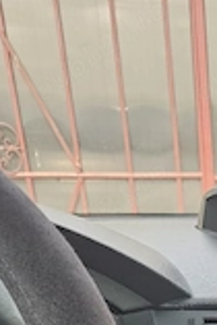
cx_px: 302
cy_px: 400
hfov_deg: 20.0
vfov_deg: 28.2
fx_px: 550
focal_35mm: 61
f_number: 1.8
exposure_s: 1/217
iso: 40
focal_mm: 5.4
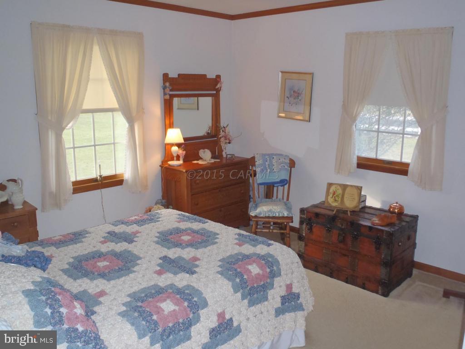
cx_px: 232
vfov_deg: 46.8
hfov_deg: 60.0
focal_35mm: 30
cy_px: 174
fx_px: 403
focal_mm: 5.4
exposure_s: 1/30
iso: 200
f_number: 4.1
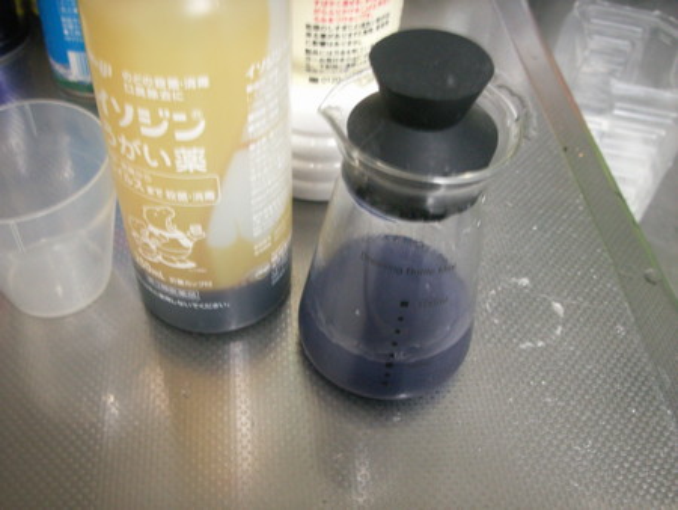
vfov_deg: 38.7
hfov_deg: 50.1
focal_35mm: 37
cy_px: 255
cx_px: 339
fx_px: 725
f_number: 3.5
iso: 160
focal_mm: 7.7
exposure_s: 1/5
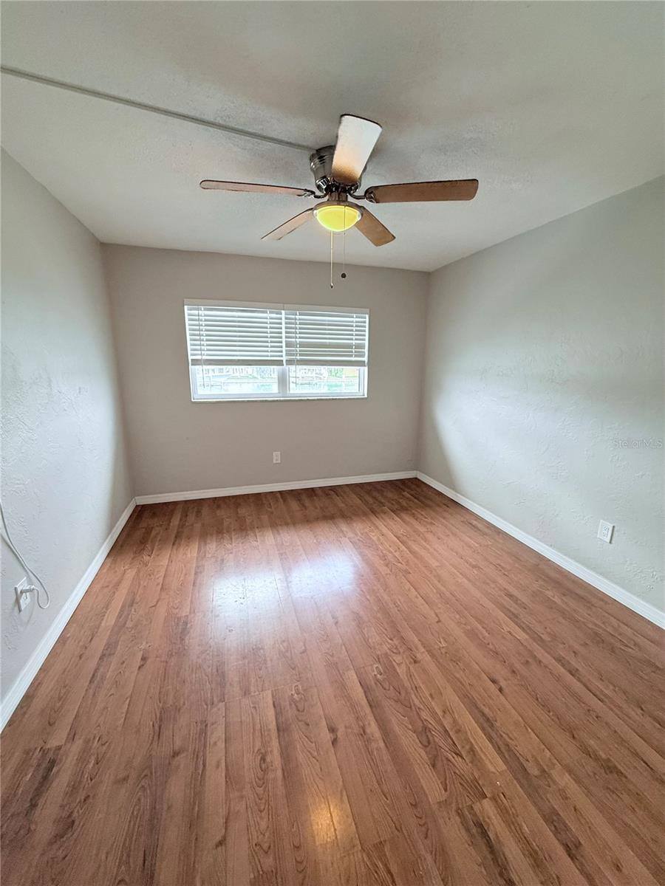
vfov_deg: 102.1
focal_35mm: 14
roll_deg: -1.2
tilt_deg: -12.7
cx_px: 332
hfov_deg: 85.7
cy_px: 443
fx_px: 359
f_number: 2.2
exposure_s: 1/120
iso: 250
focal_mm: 2.22
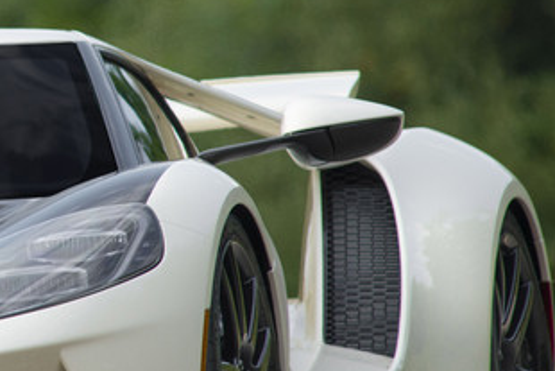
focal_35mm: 1160
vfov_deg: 1.2
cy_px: 133
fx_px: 17891
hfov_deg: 1.8
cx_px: -230
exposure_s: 1/1600
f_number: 5.6
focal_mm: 300
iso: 400
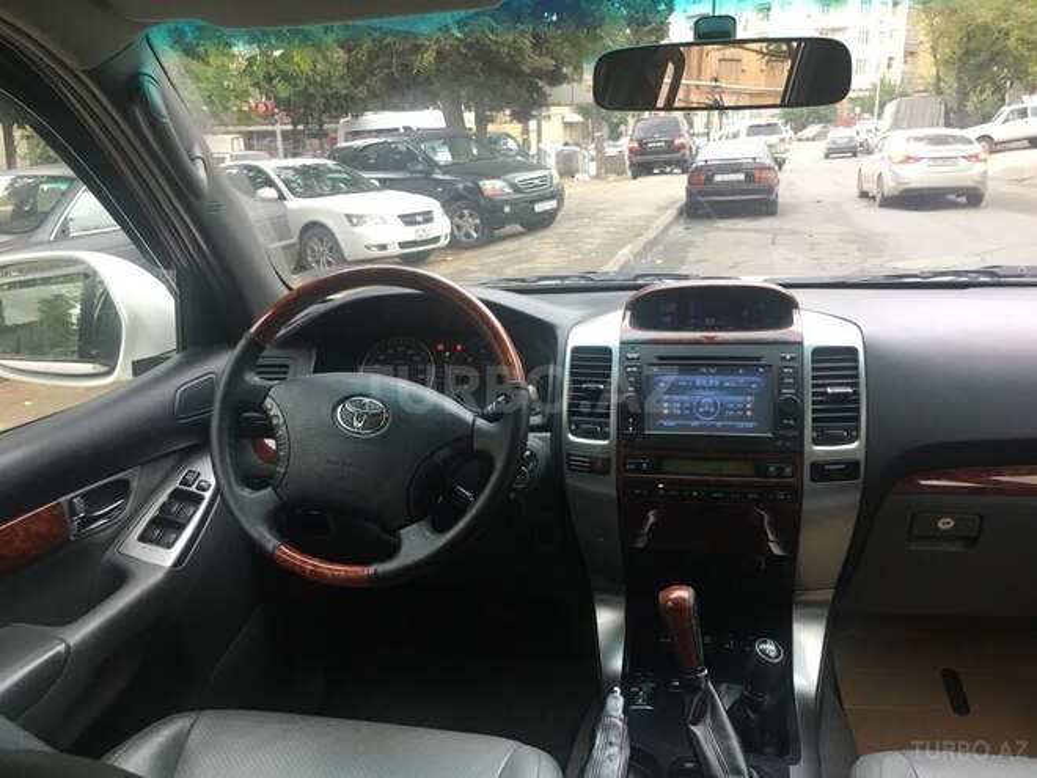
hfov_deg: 61.7
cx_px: 518
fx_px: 869
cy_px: 389
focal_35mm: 29
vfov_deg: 48.2
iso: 32
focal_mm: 4.15
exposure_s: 1/33
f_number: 2.2
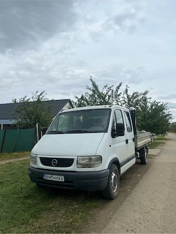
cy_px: 117
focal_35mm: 26
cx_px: 88
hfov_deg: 53.1
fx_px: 176
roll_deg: -0.4
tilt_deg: +4.4
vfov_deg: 67.3
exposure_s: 1/6579
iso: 50
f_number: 1.5
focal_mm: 5.7
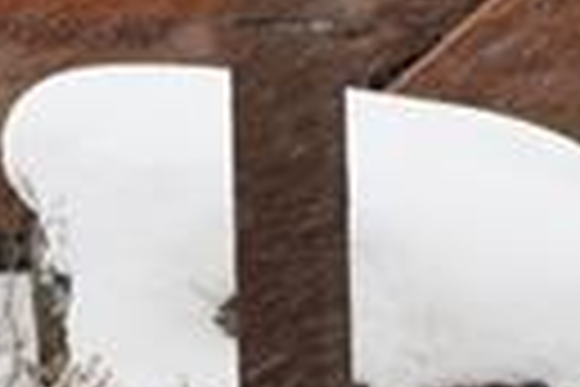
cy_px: -180
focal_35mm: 657
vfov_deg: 2.1
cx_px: 189
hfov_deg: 3.1
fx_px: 10584
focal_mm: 55
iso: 180
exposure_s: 1/125
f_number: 5.6
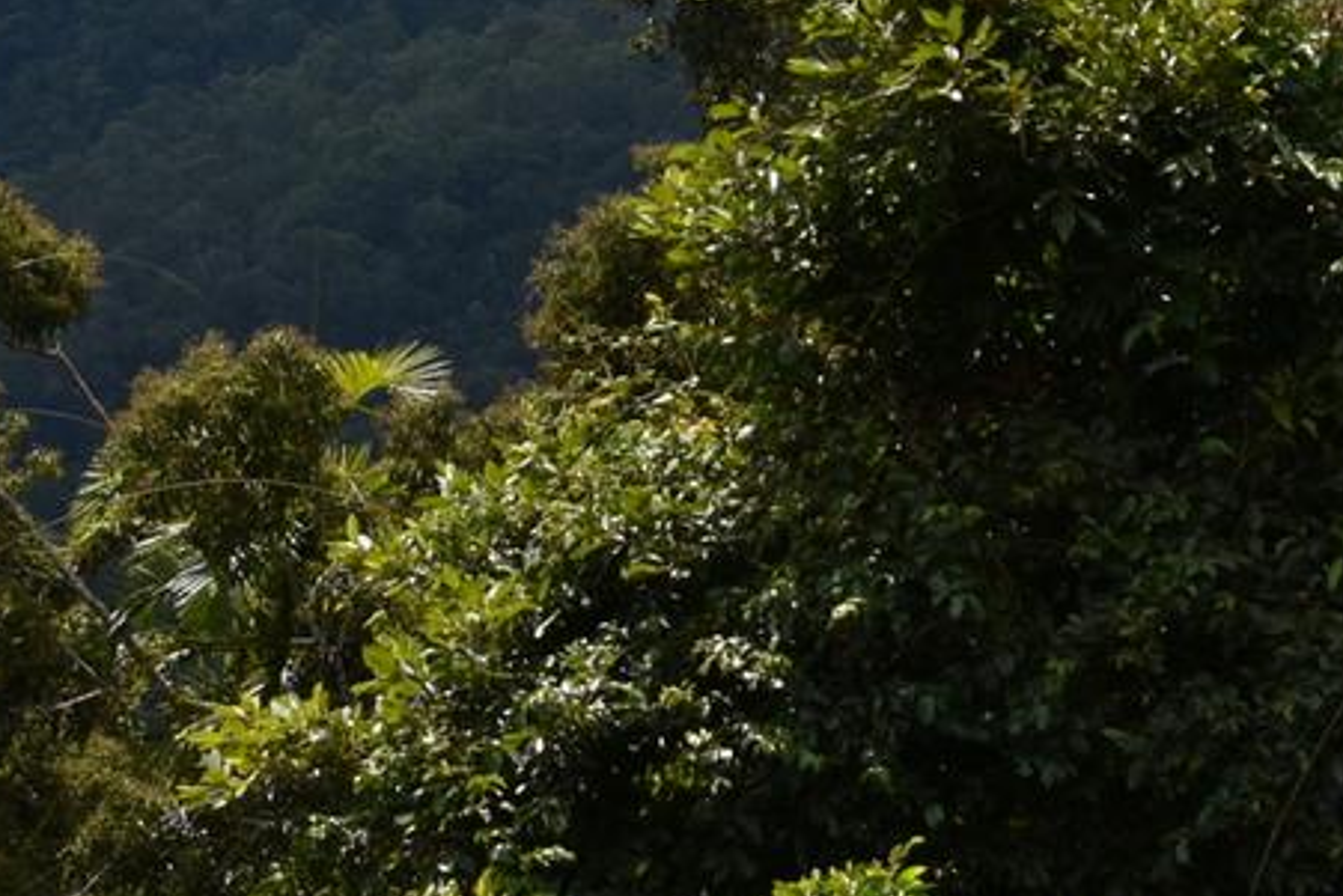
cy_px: -342
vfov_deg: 4.3
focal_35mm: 319
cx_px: 1057
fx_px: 11904
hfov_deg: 6.5
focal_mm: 50
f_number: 8
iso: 160
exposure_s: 1/500
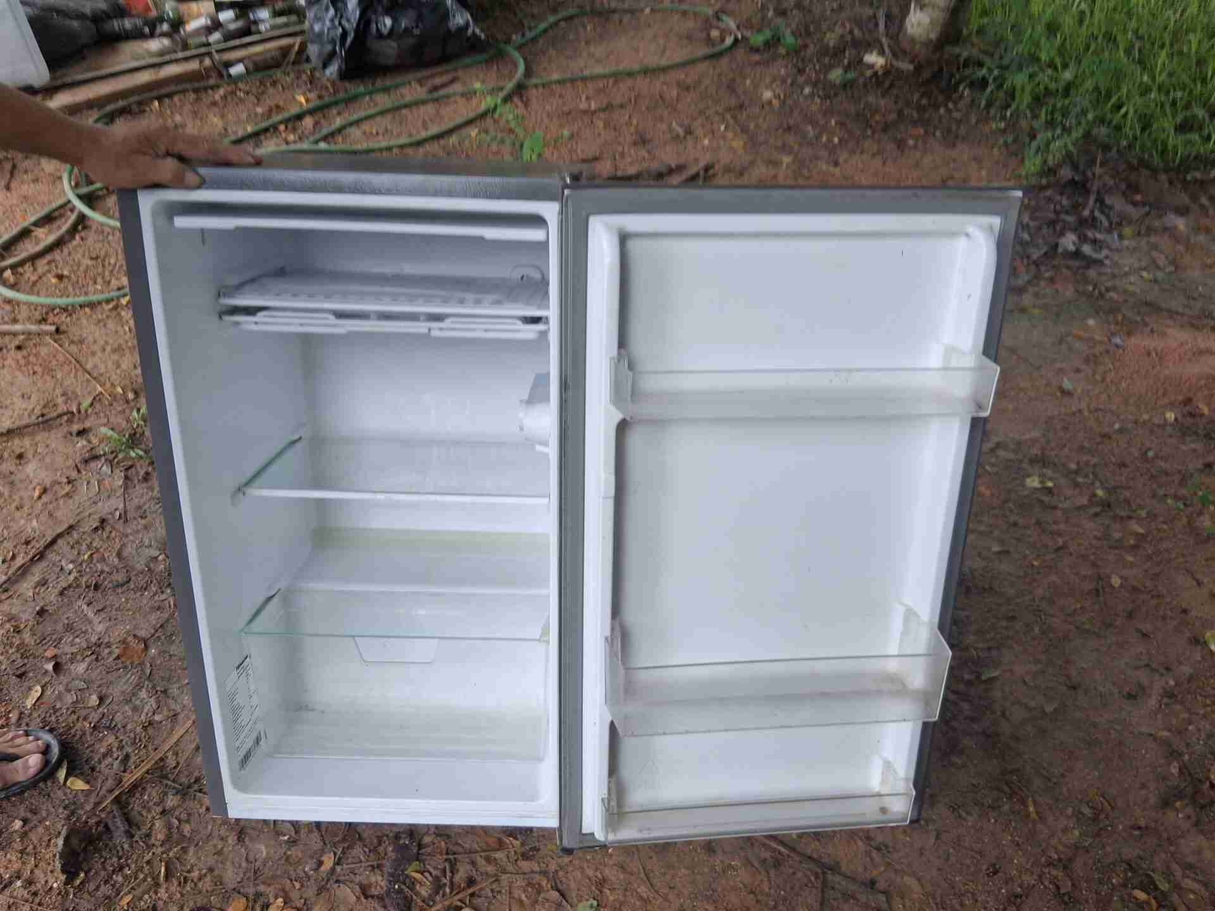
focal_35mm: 26
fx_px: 913
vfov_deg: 53.1
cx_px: 608
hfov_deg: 67.3
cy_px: 456
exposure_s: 1/120
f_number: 1.8
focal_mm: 3.98
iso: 64
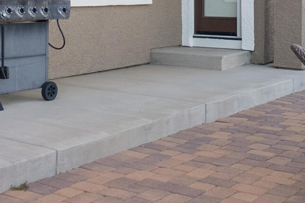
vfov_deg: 17.7
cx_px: 122
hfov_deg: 26.9
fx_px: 636
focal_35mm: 75
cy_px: -12
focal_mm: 16
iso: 640
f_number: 13
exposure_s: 1/30
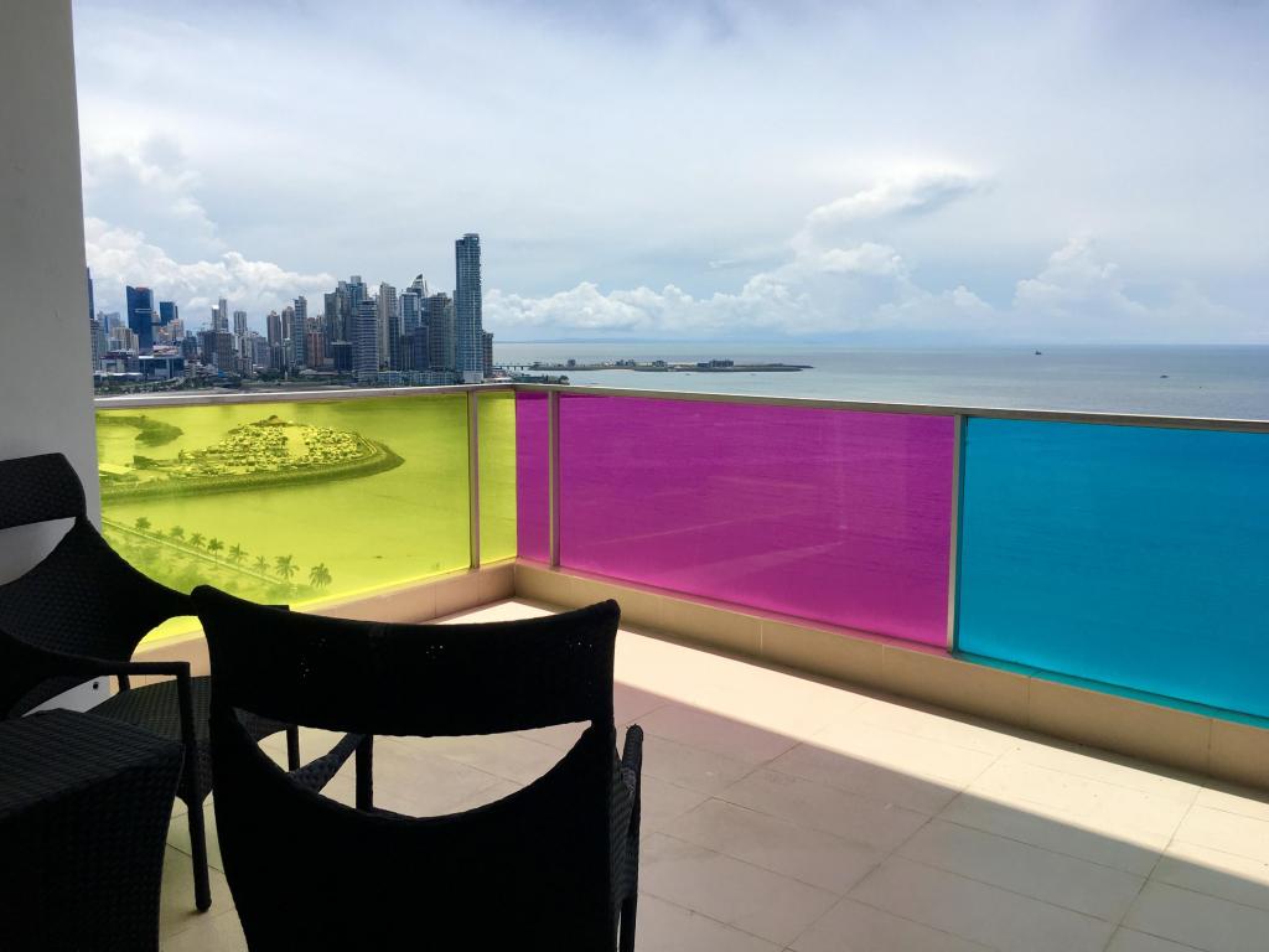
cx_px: 634
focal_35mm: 29
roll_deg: +0.3
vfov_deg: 48.2
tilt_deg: -7.2
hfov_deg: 61.7
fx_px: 1063
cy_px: 476
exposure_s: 1/2404
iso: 25
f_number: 2.2
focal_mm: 4.15
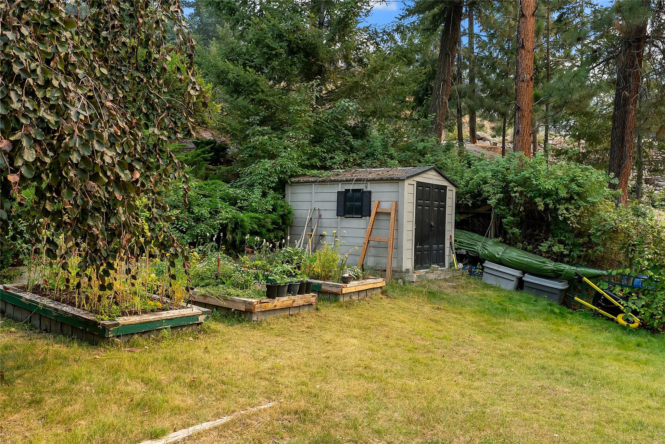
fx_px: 551
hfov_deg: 62.3
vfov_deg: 43.9
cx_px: 332
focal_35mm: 30
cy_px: 222
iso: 100
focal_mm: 29.8
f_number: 8
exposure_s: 1/100
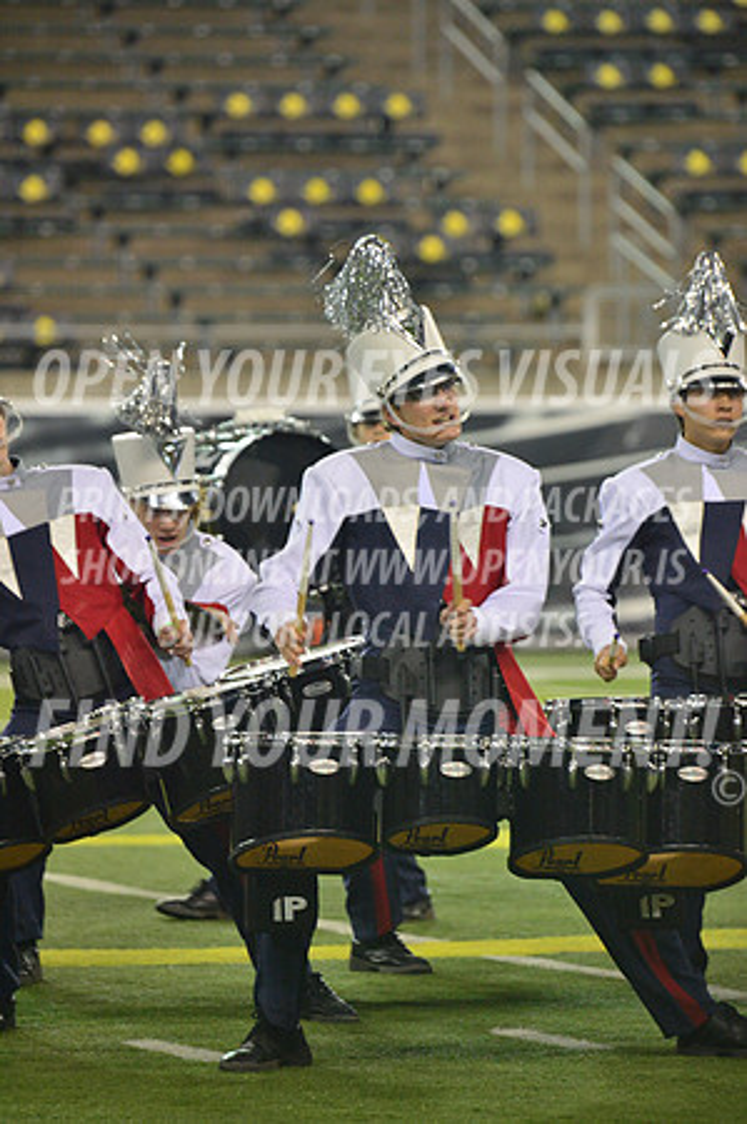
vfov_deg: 7.1
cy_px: 562
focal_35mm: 290
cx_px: 374
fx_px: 9046
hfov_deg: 4.7
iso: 2000
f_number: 5.6
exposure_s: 1/500
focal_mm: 290
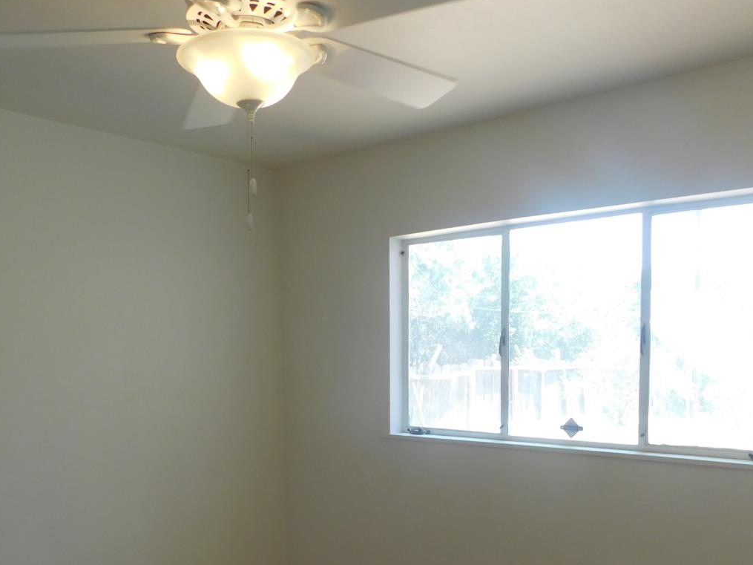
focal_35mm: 34
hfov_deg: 54.0
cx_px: 386
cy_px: 414
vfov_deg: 40.8
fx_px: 740
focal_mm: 4
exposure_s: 1/100
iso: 125
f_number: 3
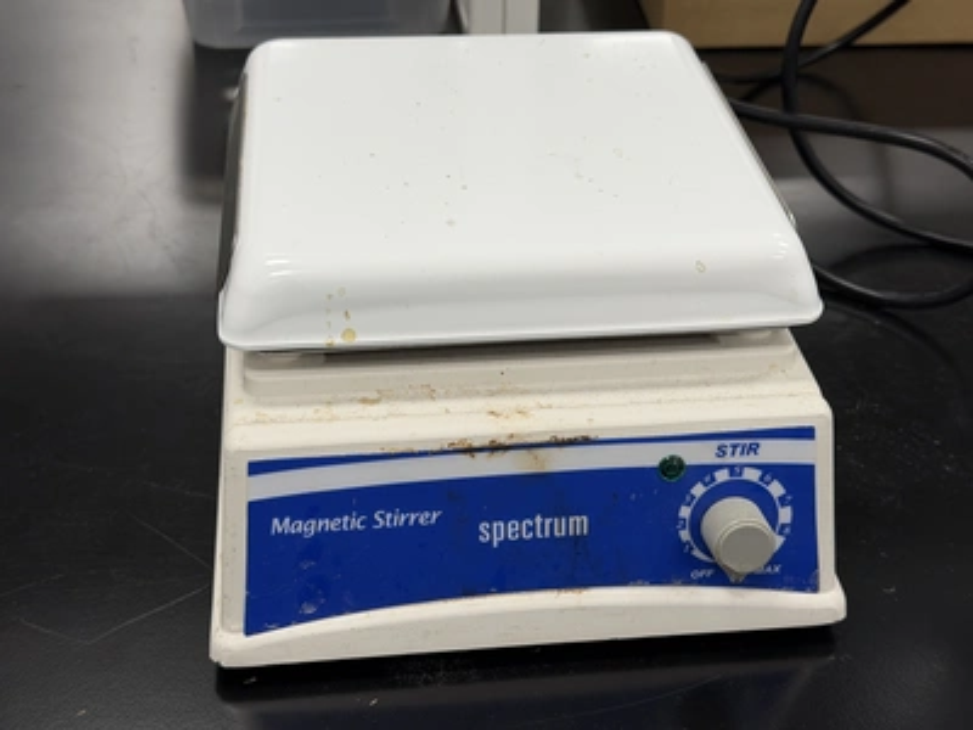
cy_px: 365
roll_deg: -0.4
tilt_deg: -35.9
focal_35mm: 48
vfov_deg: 30.3
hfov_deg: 39.7
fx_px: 1349
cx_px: 486
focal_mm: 6.76
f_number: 1.78
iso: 50
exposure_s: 1/60
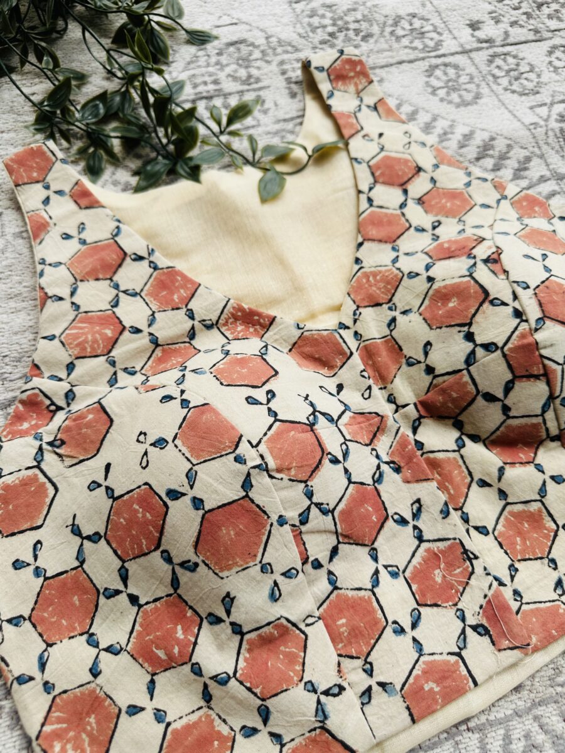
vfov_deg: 71.6
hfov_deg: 56.8
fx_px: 522
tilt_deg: -64.2
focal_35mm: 24
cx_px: 282
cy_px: 376
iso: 80
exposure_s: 1/2882
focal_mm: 6.86
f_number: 1.78
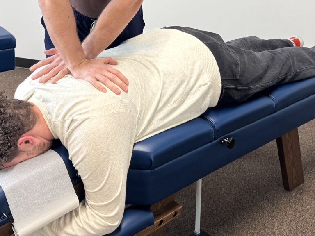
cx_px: 131
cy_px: 25
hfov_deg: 39.5
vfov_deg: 29.1
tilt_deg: -16.4
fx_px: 437
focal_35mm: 48
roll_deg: -1.3
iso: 200
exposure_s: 1/120
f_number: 1.78
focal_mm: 6.76
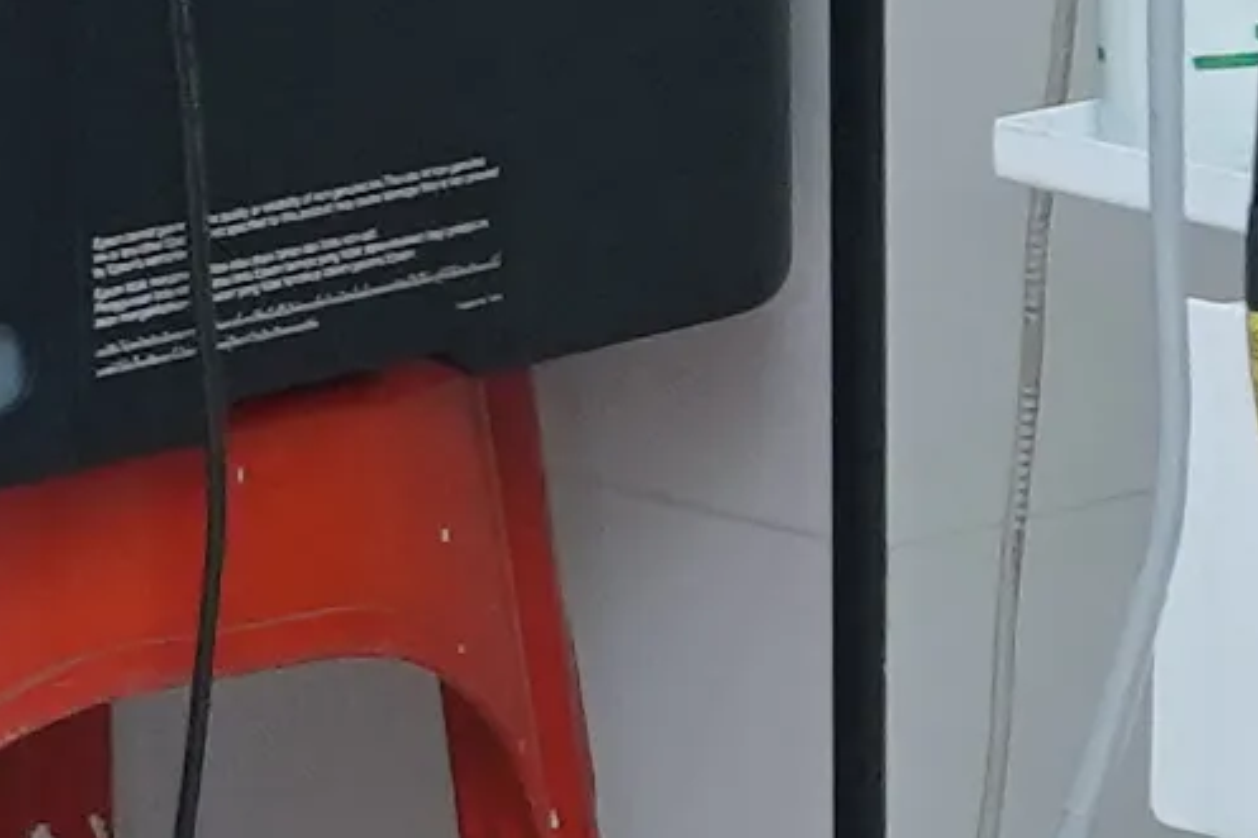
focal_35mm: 293
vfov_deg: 4.5
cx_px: -152
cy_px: -1380
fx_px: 10235
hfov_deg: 7.0
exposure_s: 1/125
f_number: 5
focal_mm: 25.1
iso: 2000
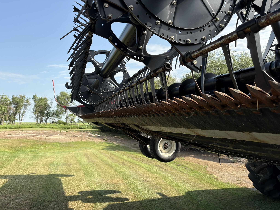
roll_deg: -0.2
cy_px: 105
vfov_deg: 53.1
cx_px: 140
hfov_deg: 67.3
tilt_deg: +4.2
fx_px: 210
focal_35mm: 26
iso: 50
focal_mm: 5.96
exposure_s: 1/1848
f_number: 1.6
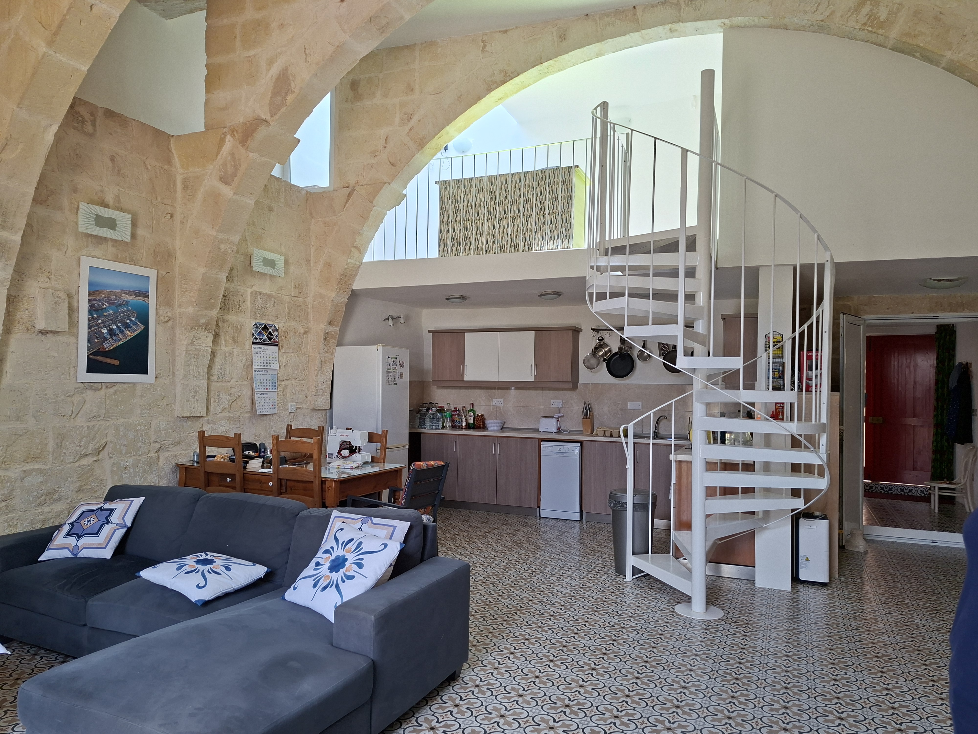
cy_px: 367
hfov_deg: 73.9
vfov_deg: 58.9
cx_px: 489
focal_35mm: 23
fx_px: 650
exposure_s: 1/100
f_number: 1.8
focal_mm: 5.54
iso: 64
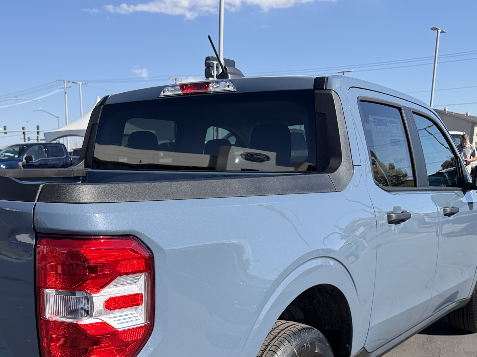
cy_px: 302
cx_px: 162
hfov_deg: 44.2
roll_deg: +1.4
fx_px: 579
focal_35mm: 42
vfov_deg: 33.0
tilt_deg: -11.8
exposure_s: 1/3953
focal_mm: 6.76
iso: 100
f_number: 1.78
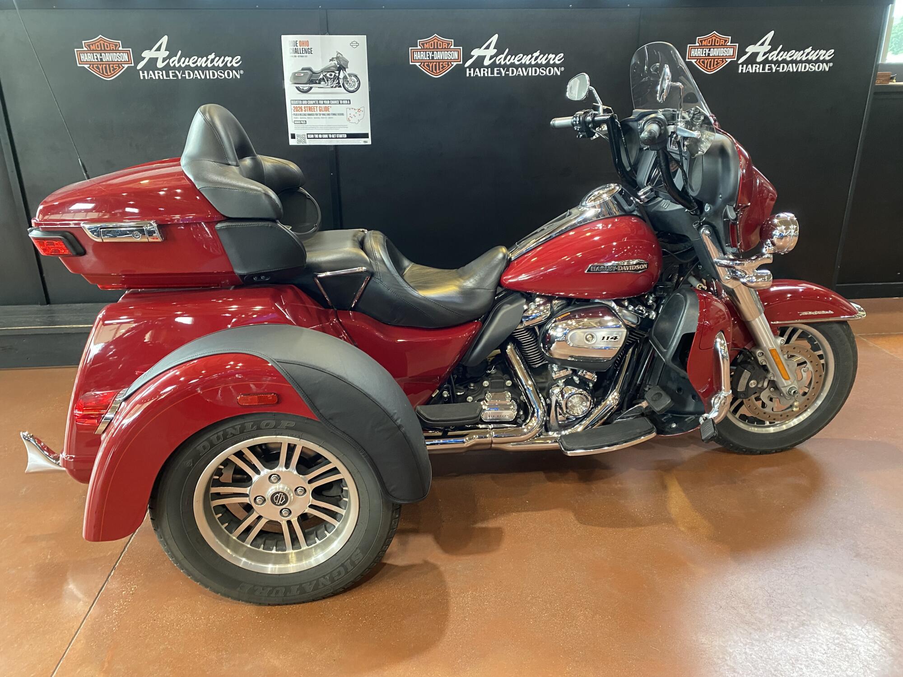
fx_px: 678
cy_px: 338
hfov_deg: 67.3
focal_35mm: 26
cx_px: 452
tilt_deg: -20.3
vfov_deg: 53.1
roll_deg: +0.8
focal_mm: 4.25
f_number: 1.8
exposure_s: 1/60
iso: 250
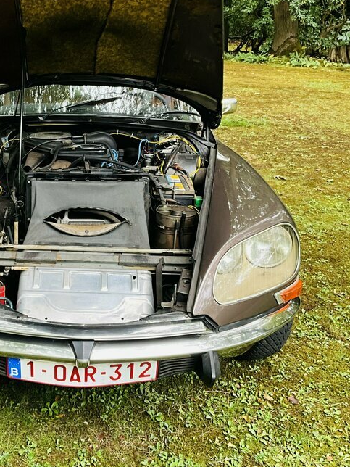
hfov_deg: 31.6
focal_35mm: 45
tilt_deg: -17.6
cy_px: 192
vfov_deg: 41.9
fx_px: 607
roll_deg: -1.3
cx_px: 83
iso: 64
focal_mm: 3
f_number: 1.8
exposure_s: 1/107
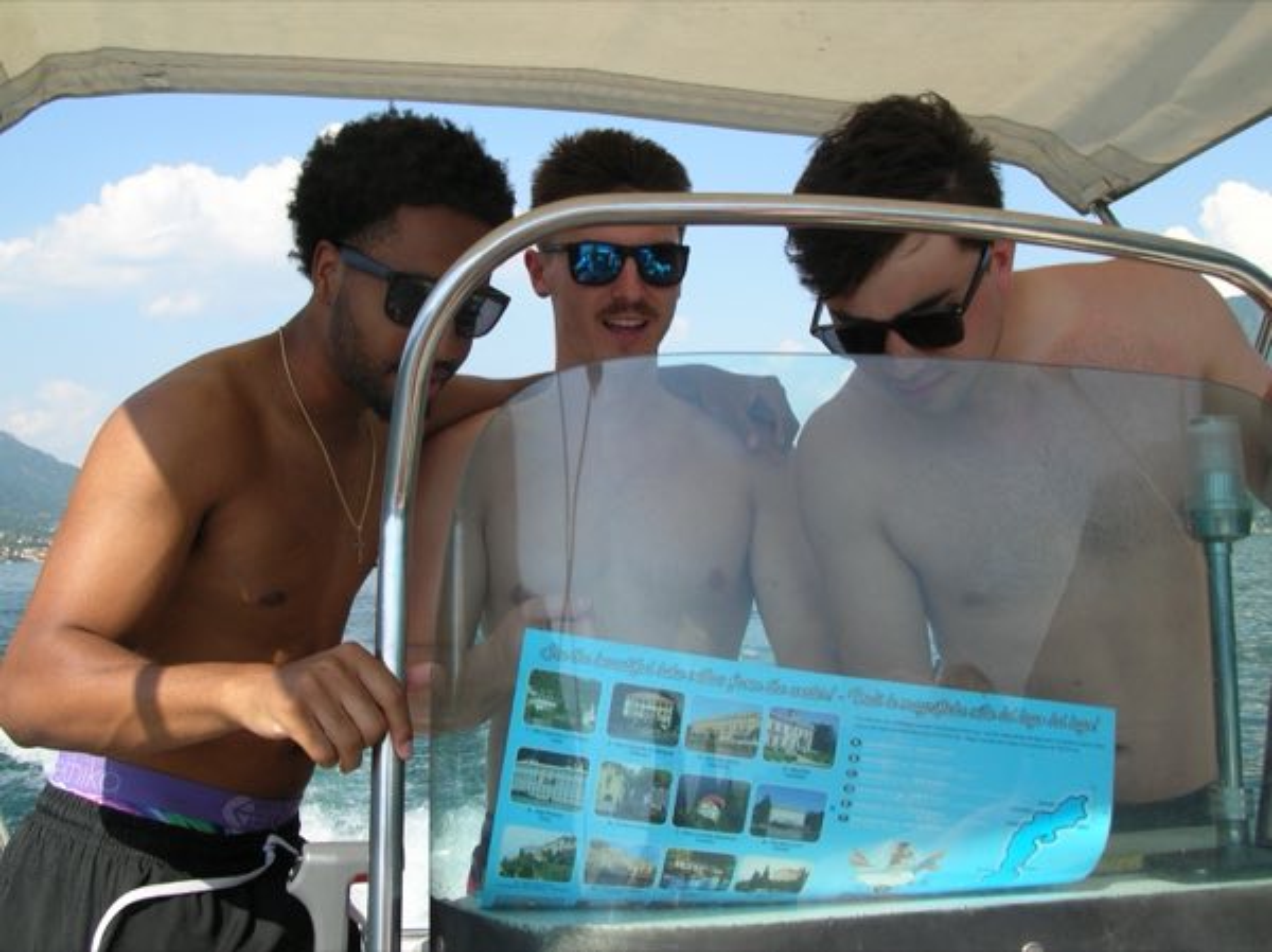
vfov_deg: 39.6
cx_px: 636
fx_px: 1322
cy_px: 476
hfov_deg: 51.4
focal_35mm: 36
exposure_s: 1/420
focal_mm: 6
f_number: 3.7
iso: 50
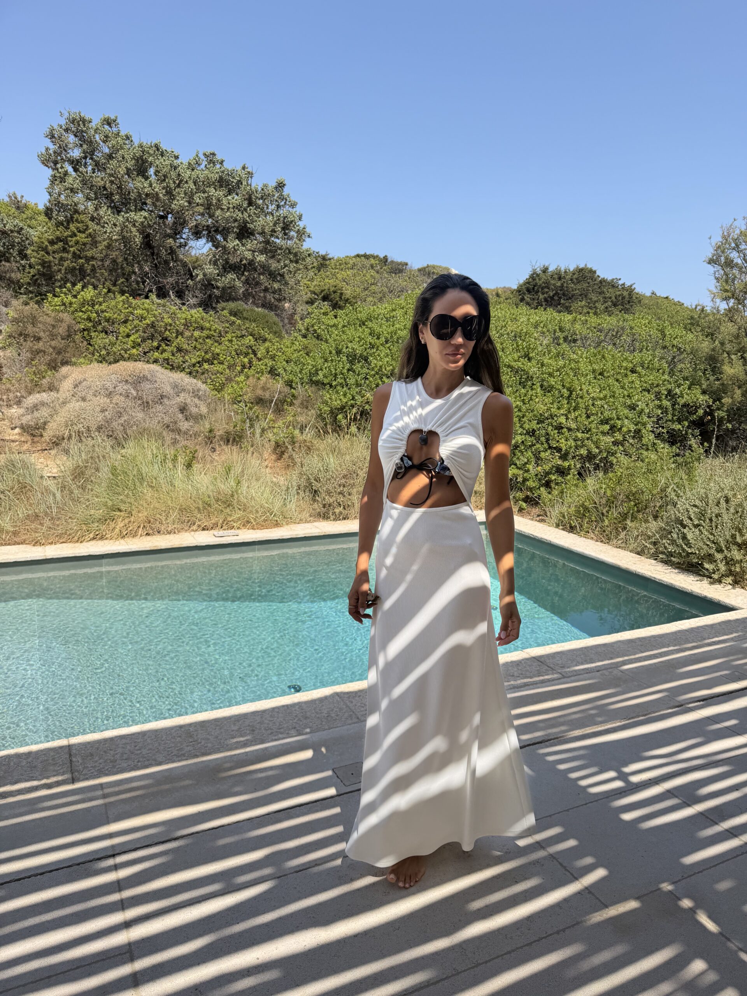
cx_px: 374
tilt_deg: -10.9
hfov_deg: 56.8
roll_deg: -1.5
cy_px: 498
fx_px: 691
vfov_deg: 71.6
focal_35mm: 24
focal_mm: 6.76
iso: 80
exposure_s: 1/5319
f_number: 1.78
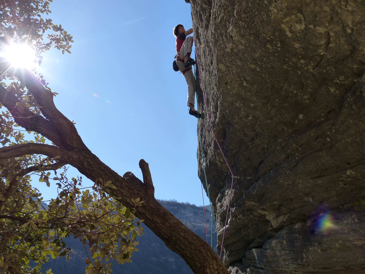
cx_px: 182
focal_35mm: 45
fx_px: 474
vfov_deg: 32.2
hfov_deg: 42.1
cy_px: 137
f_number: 4
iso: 160
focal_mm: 8.1
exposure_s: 1/1000
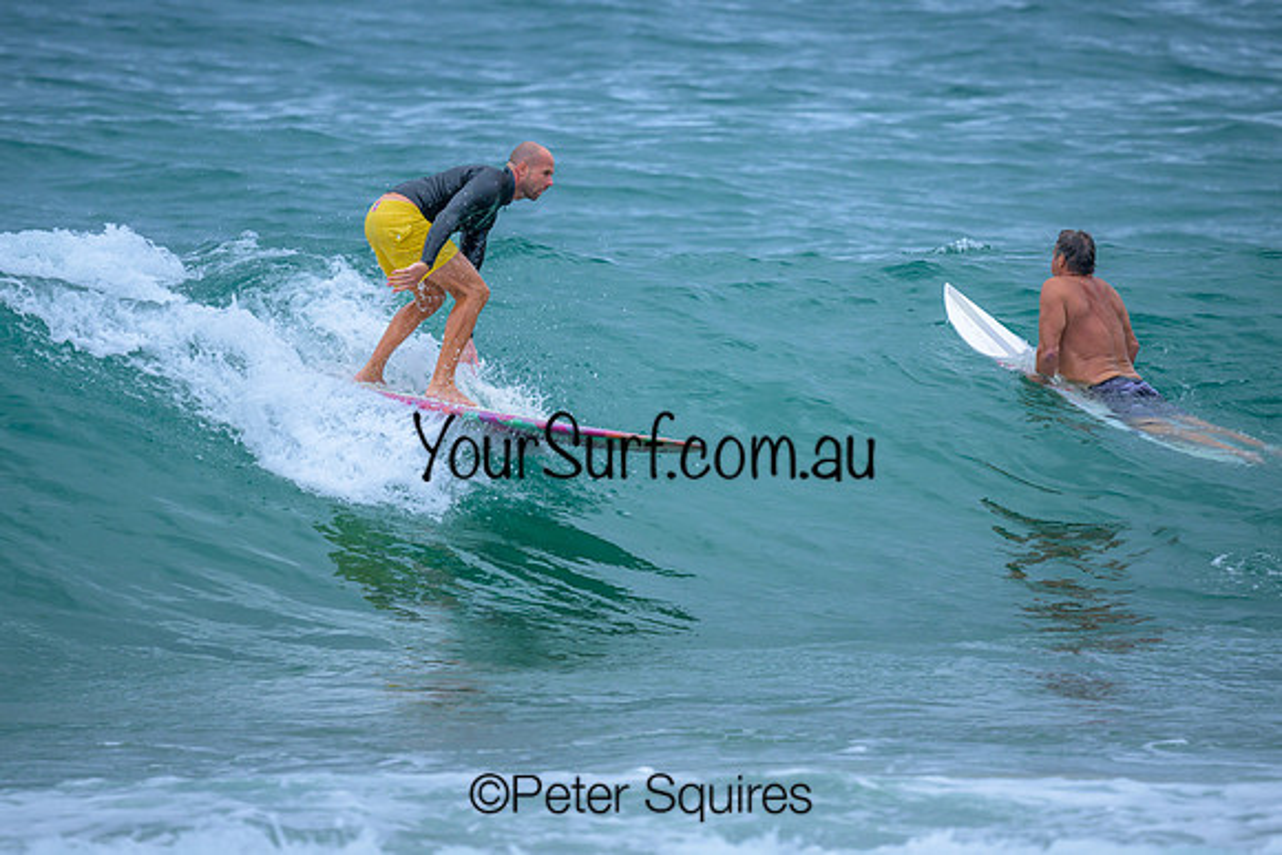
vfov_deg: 1.4
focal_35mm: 971
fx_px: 34597
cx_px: 626
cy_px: 336
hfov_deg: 2.1
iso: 400
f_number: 6.3
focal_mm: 800
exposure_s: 1/2000
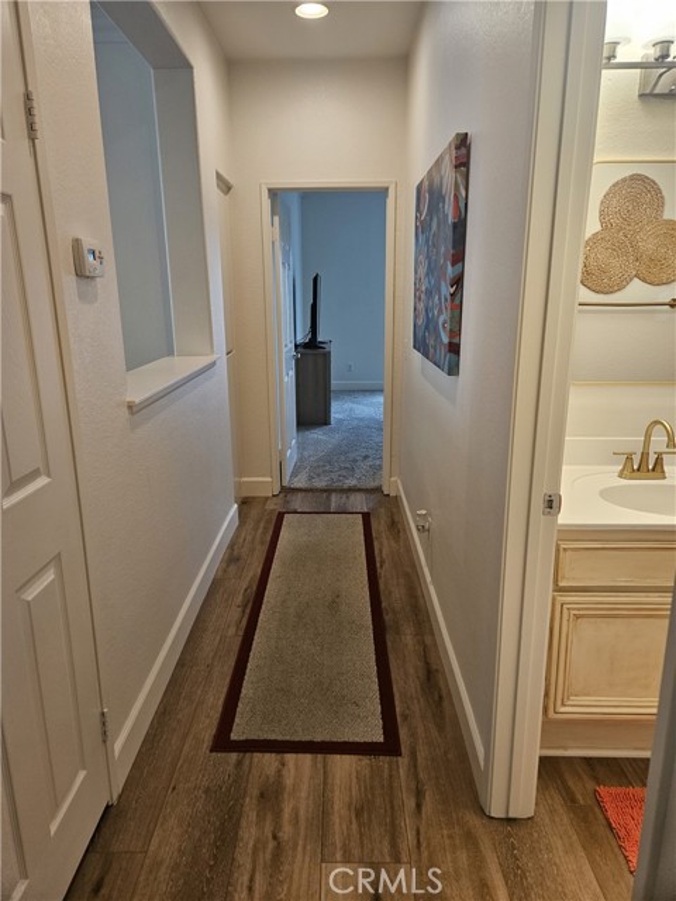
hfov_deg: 58.9
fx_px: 599
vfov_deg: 73.9
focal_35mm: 23
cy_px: 450
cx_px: 338
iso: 160
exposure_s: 1/120
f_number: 1.8
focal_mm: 5.4
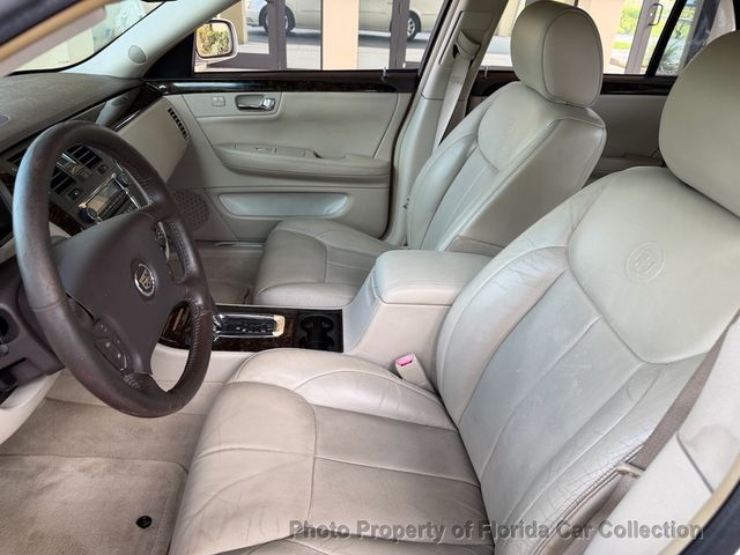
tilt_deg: -29.0
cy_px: 278
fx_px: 513
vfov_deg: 56.8
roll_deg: -3.2
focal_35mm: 24
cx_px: 370
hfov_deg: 71.6
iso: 50
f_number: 1.78
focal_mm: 6.76
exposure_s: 1/135
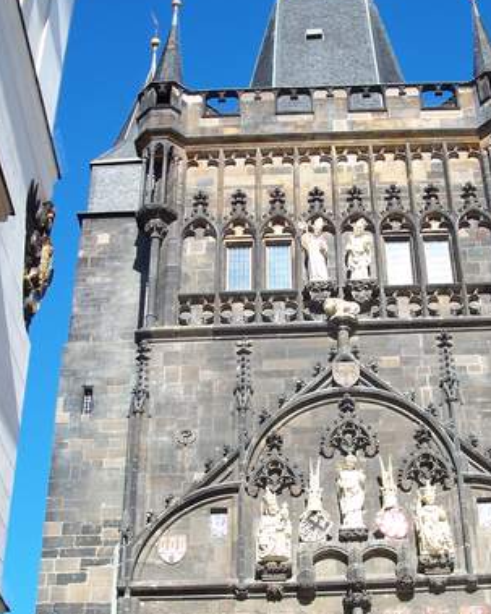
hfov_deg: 24.9
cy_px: 392
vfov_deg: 30.8
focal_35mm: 61
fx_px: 1108
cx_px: 327
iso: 64
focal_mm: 7.8
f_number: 2.8
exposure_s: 1/500
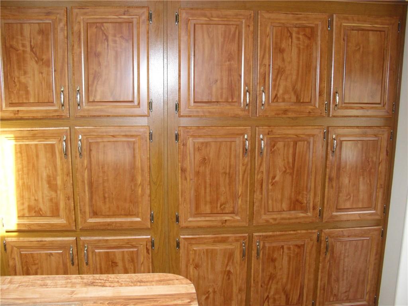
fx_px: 424
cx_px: 204
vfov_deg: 39.7
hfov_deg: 51.4
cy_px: 153
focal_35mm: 36
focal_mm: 6.3
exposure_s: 1/60
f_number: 3.1
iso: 400
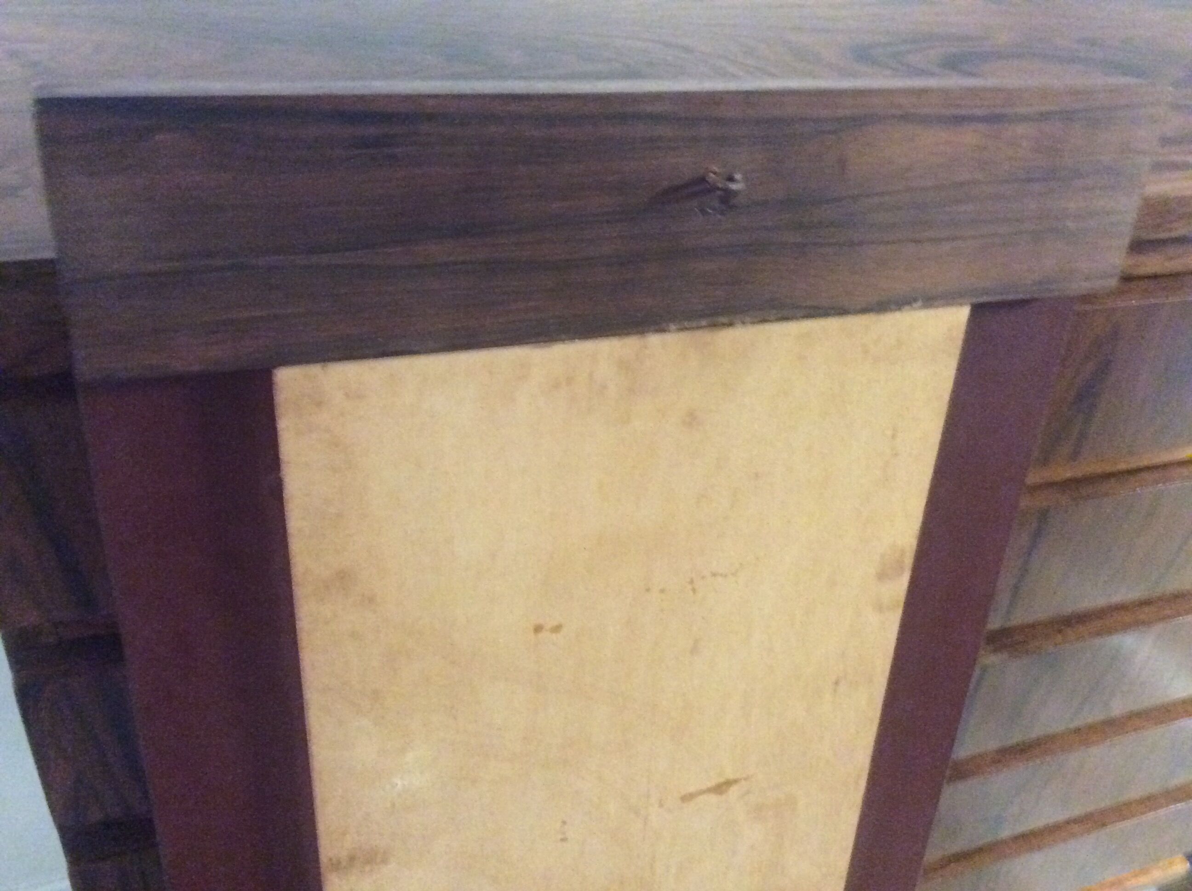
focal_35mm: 32
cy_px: 446
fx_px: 1100
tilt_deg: -36.9
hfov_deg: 56.9
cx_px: 596
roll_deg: -7.8
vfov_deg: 44.1
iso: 800
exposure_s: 1/17
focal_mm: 3.3
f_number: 2.4
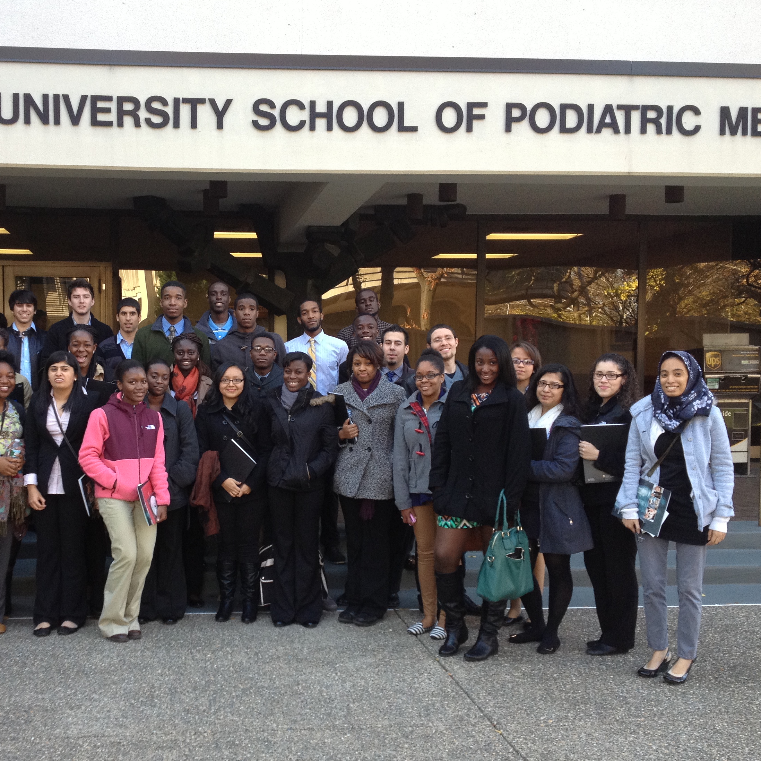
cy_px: 409
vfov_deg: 36.8
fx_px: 1144
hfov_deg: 36.4
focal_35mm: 46
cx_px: 251
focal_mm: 4.28
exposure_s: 1/120
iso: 100
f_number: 2.4
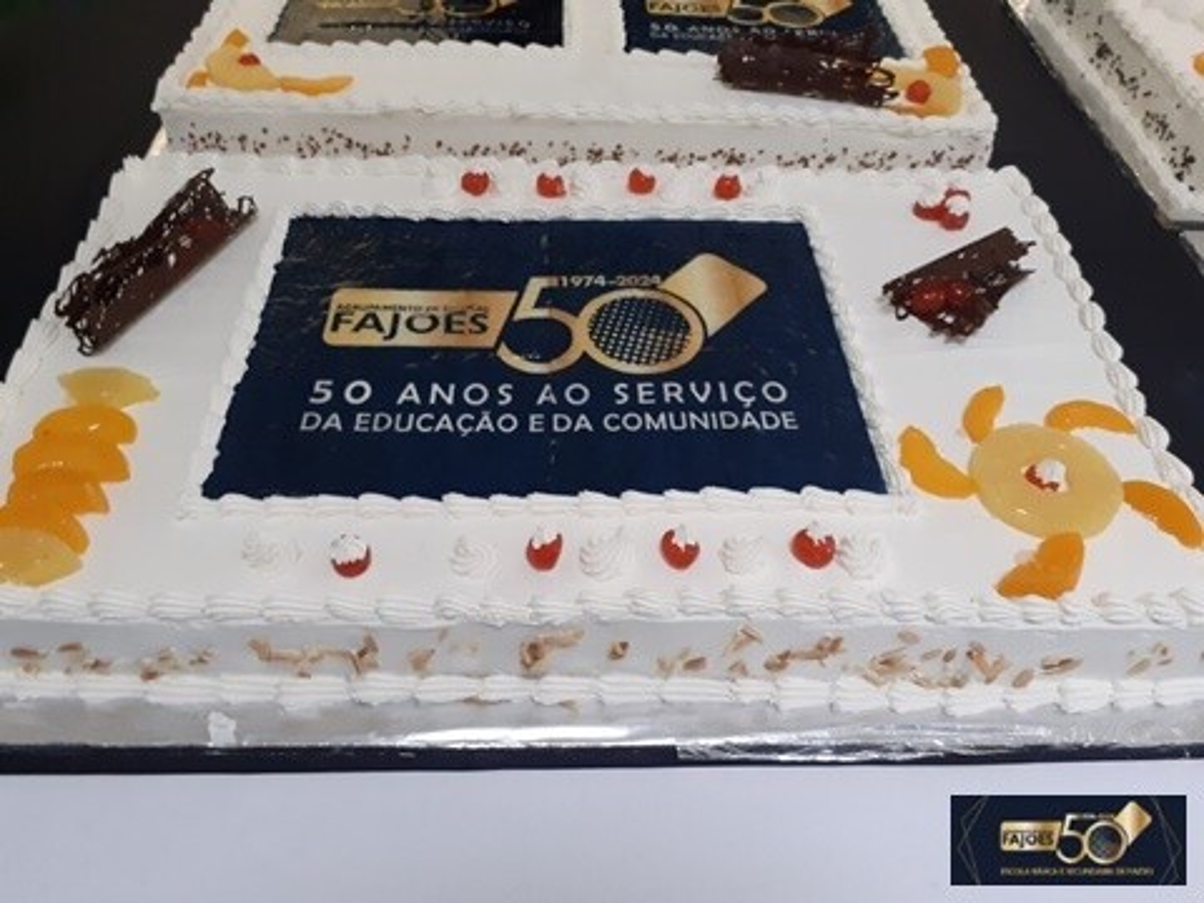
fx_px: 939
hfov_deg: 65.3
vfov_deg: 51.4
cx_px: 602
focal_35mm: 27
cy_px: 452
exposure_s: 1/50
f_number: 1.9
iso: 200
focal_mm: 3.6
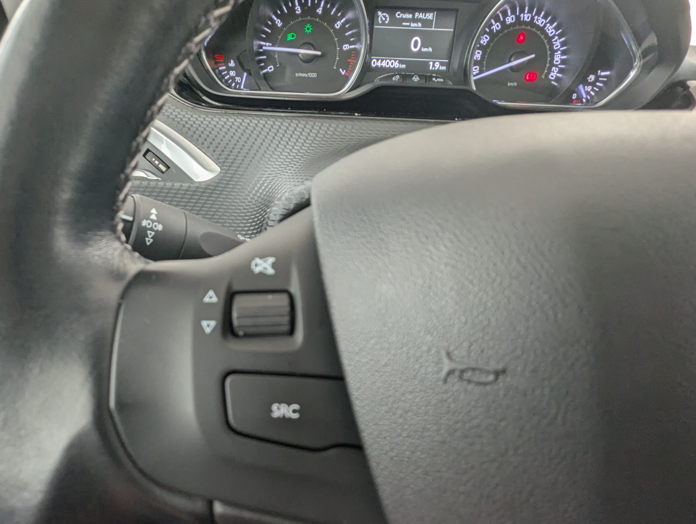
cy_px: 307
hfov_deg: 75.7
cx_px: 289
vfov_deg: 60.8
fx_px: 443
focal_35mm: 22
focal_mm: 2.35
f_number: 2.2
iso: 105
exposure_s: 1/48.4
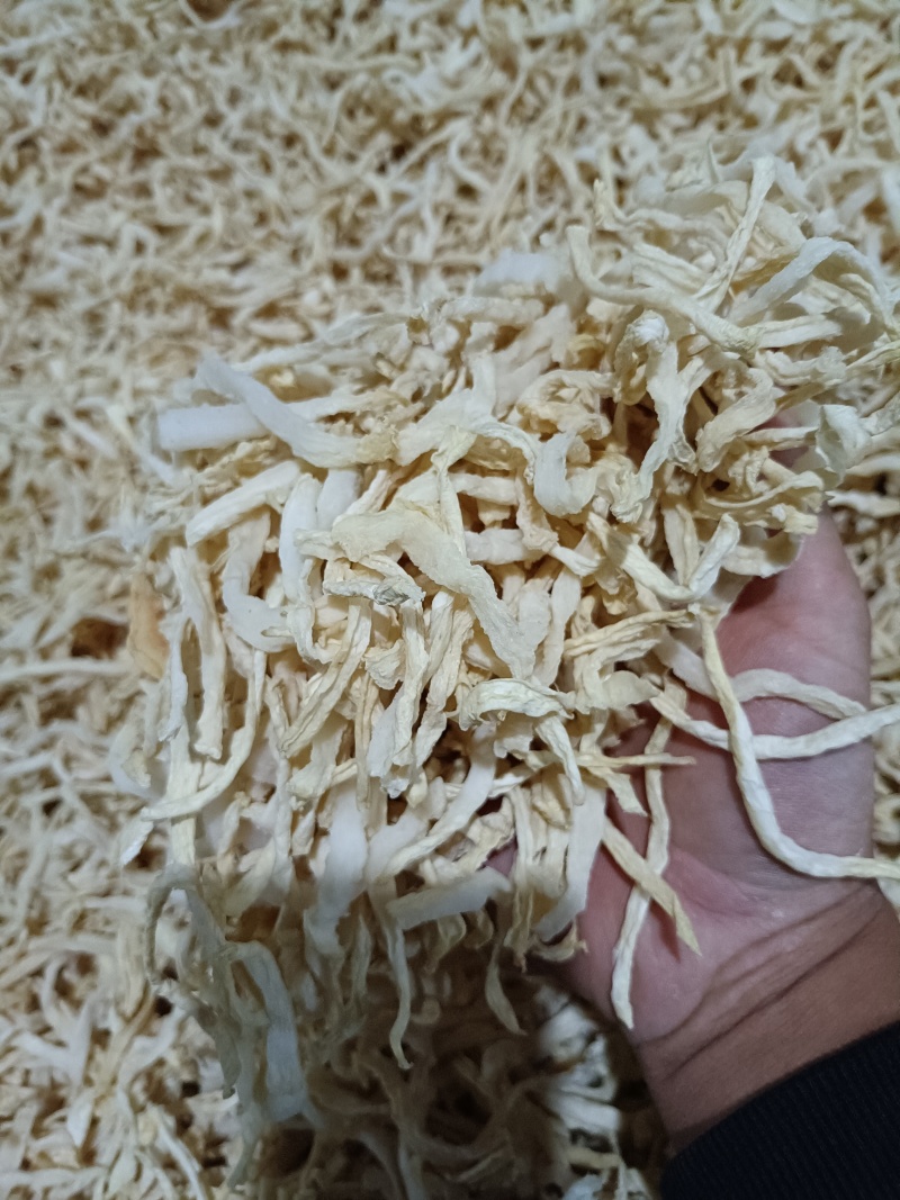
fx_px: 901
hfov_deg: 53.1
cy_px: 600
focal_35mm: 26
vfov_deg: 67.3
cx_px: 450
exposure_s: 1/33.3
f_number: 1.8
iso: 3736
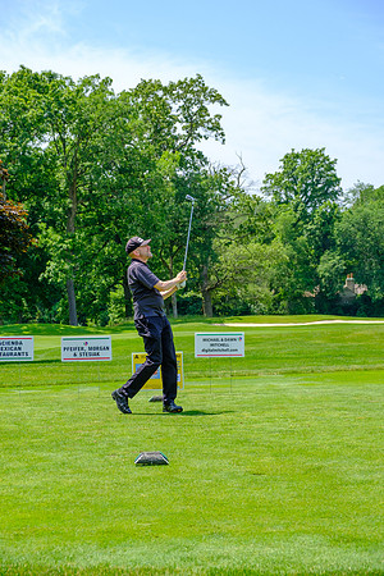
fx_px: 976
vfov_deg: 32.9
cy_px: 288
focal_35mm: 61
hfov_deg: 22.3
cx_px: 192
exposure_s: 1/500
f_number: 5
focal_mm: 40.7
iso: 200
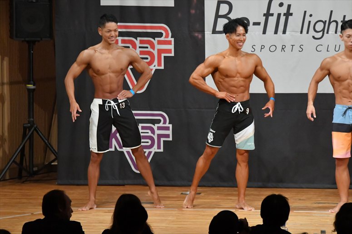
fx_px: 2639
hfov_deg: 7.6
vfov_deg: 5.1
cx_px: 176
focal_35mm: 270
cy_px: 117
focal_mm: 180
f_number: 5.6
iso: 8000
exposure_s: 1/400
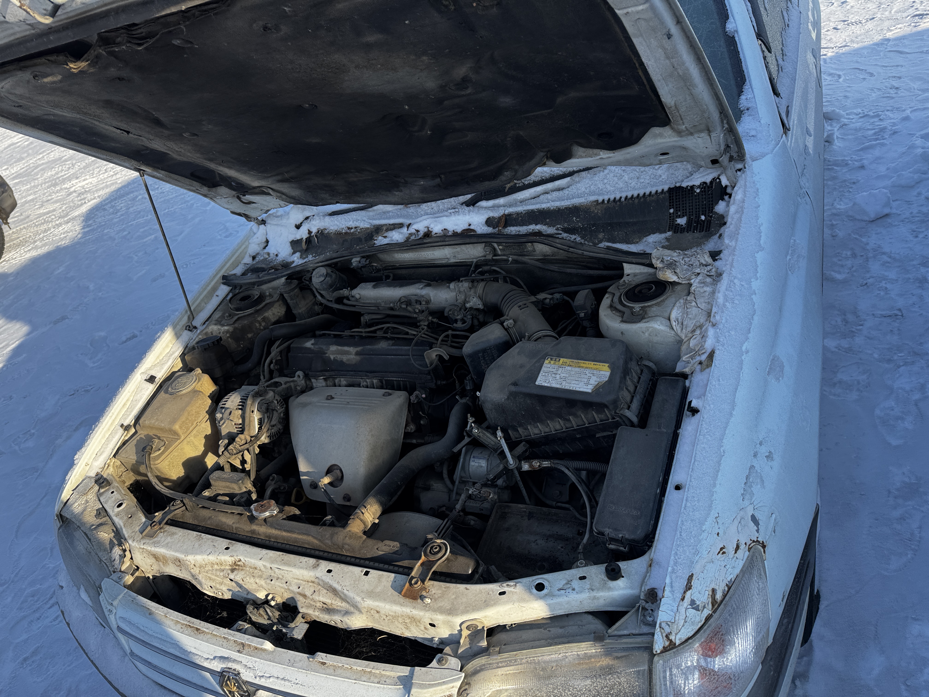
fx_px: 644
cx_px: 464
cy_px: 348
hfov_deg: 71.6
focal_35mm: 24
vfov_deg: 56.8
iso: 80
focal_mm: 6.76
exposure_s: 1/1042
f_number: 1.78
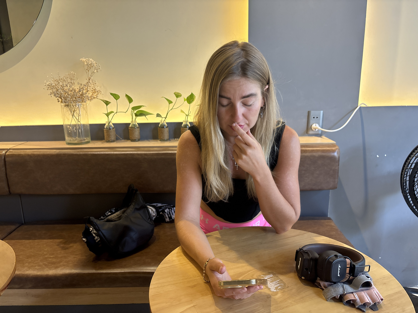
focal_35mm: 26
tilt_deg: -13.7
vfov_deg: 53.1
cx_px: 209
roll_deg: +2.0
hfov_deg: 67.3
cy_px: 156
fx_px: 314
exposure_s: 1/50
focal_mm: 5.96
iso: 160
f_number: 1.6
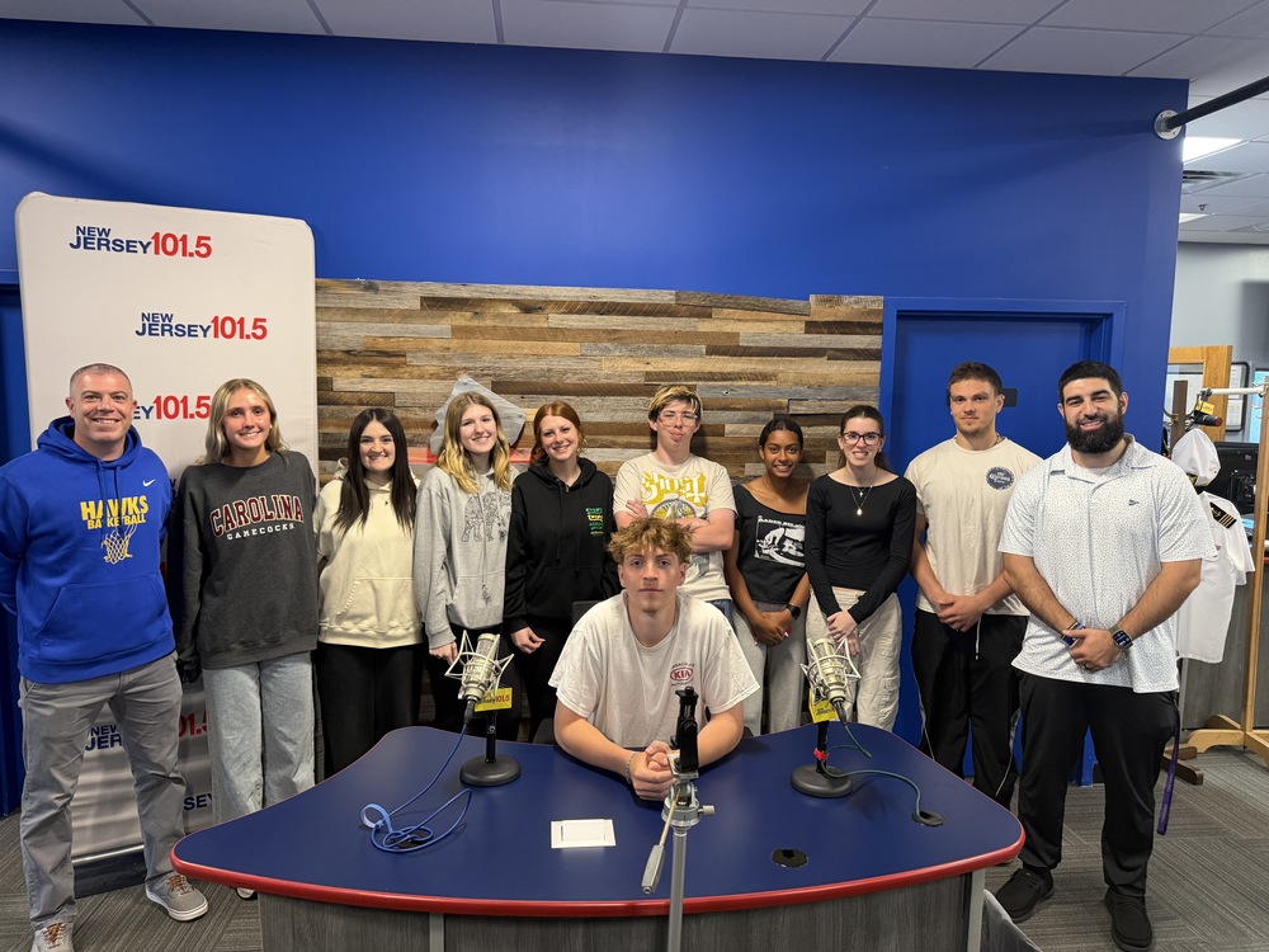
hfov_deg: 71.6
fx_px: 880
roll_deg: -1.0
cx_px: 634
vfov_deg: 56.8
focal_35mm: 24
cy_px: 476
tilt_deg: -6.4
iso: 320
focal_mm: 6.76
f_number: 1.78
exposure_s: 1/60
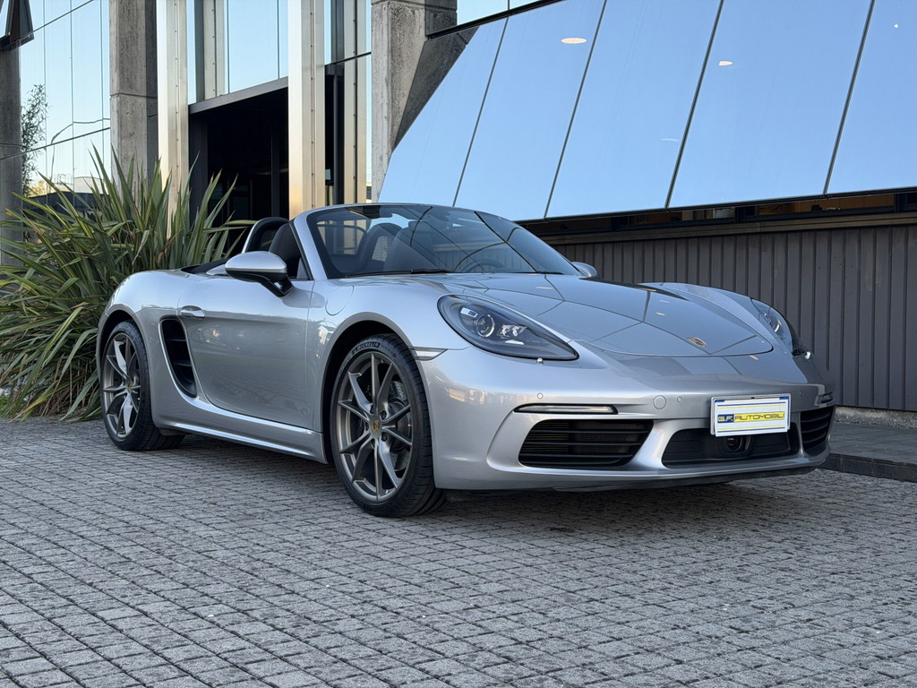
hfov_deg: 39.7
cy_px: 344
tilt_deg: -0.2
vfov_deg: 30.3
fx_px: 1272
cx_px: 458
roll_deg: -1.0
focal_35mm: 48
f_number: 1.78
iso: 80
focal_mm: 6.76
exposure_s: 1/513
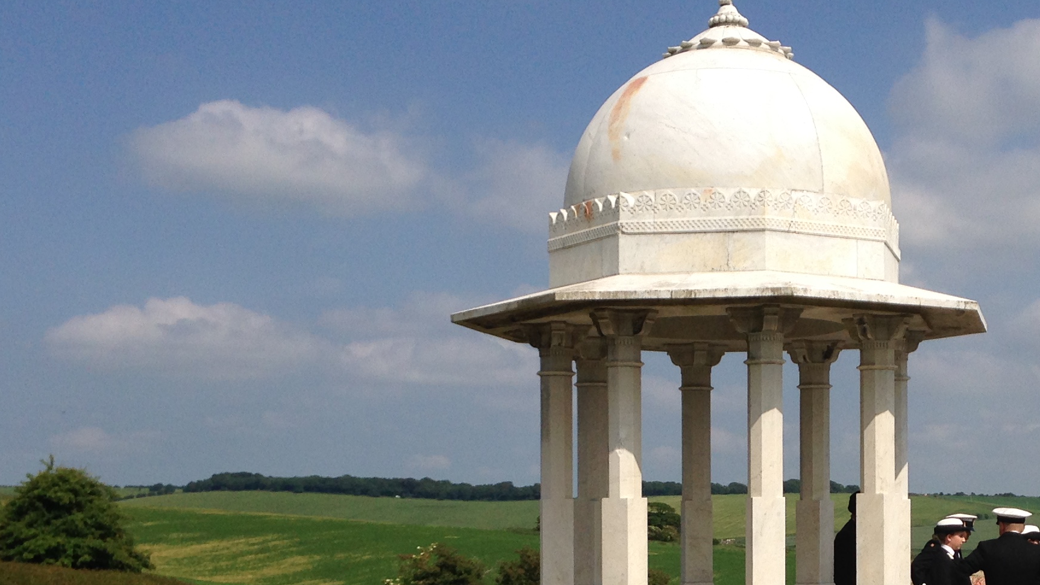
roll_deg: +0.0
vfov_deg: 17.5
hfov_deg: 30.6
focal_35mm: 68
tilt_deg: -1.6
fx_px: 1875
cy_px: 532
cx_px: 749
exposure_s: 1/3195
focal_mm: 4.12
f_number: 2.4
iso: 50
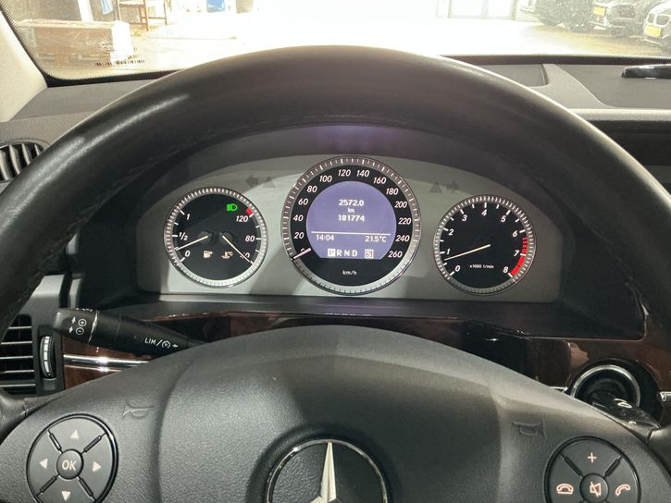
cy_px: 272
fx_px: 620
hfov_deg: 56.8
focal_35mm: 32
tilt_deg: -26.8
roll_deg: -1.5
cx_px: 355
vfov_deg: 44.1
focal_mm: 3
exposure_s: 1/25
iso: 320
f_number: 1.8
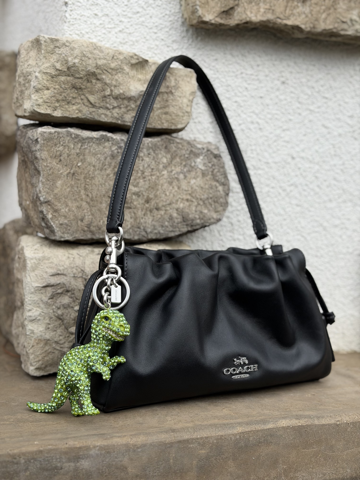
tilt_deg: -3.8
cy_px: 240
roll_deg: -0.8
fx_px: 666
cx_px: 180
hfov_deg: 30.3
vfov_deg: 39.7
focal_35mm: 48
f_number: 1.78
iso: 64
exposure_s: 1/1222
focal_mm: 6.76
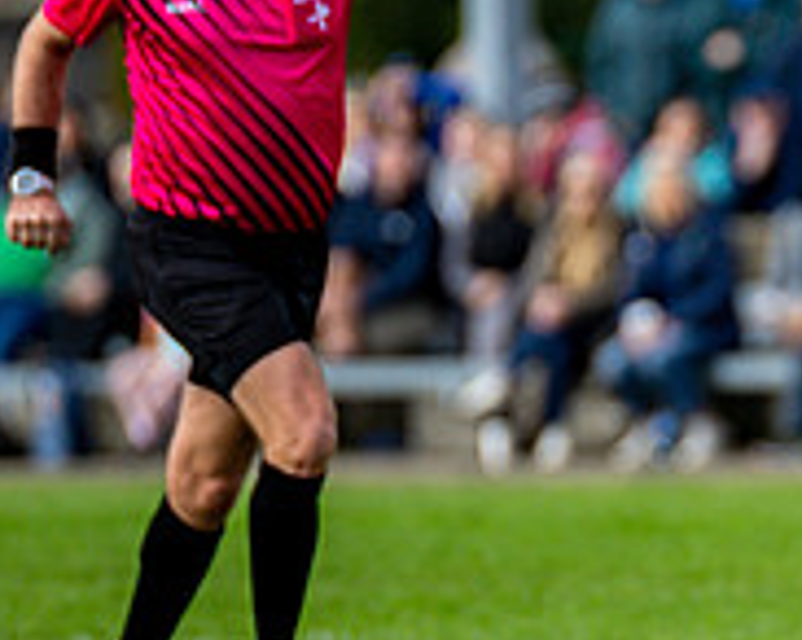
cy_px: 653
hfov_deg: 1.4
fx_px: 31749
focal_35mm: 1339
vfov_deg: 1.2
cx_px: 1183
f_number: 2.8
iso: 250
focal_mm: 300
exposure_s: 1/2500
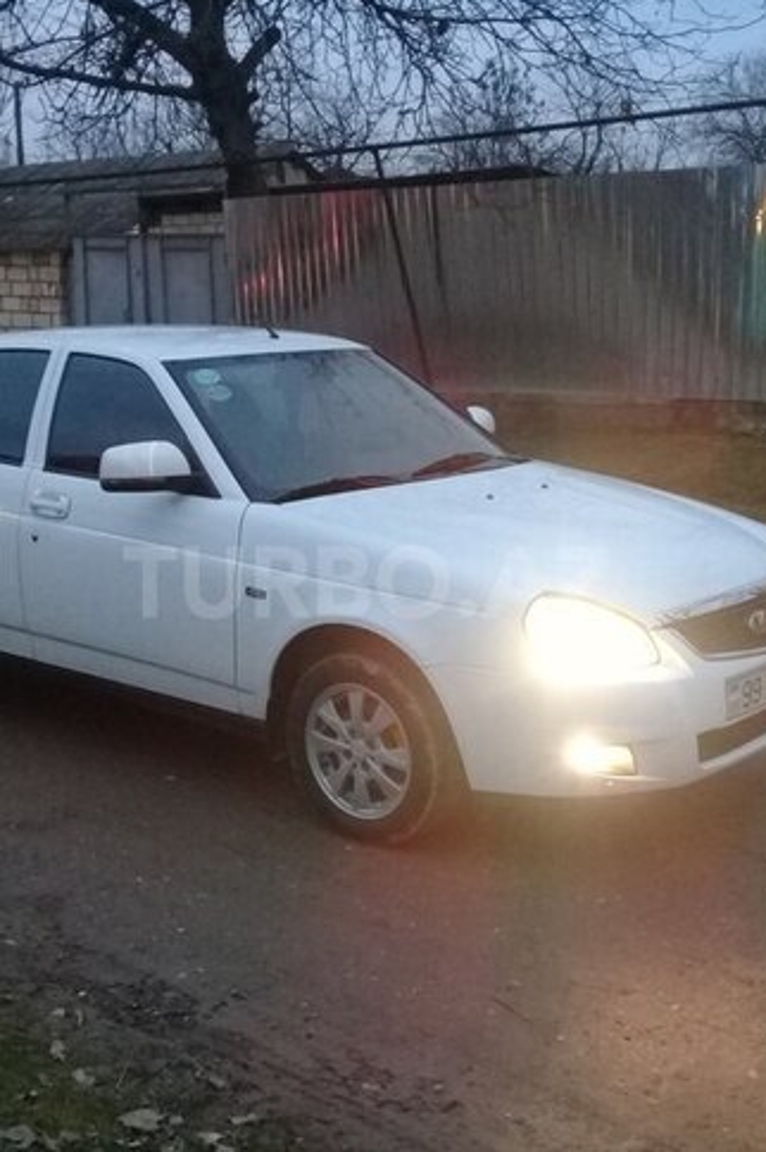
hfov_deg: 30.5
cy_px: 582
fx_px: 1406
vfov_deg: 44.5
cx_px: 366
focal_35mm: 44
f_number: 2.2
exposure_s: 1/17
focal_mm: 3.3
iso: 320
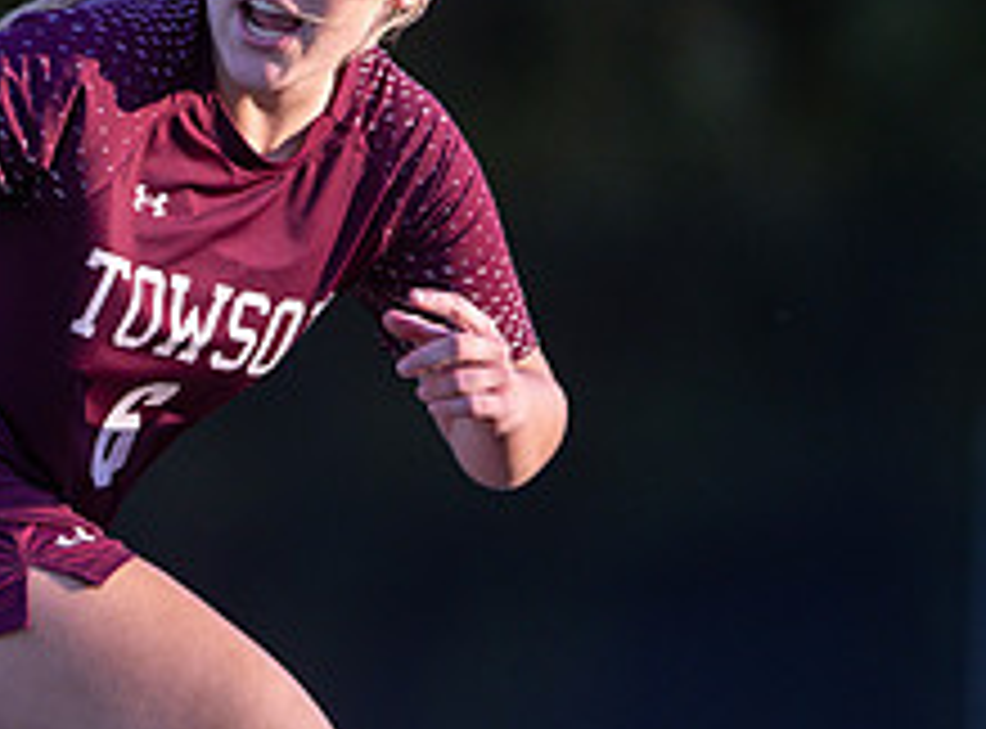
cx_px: -5
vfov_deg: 1.4
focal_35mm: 1043
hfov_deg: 1.9
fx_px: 29563
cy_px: 391
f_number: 2.8
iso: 720
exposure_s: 1/1600
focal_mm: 300
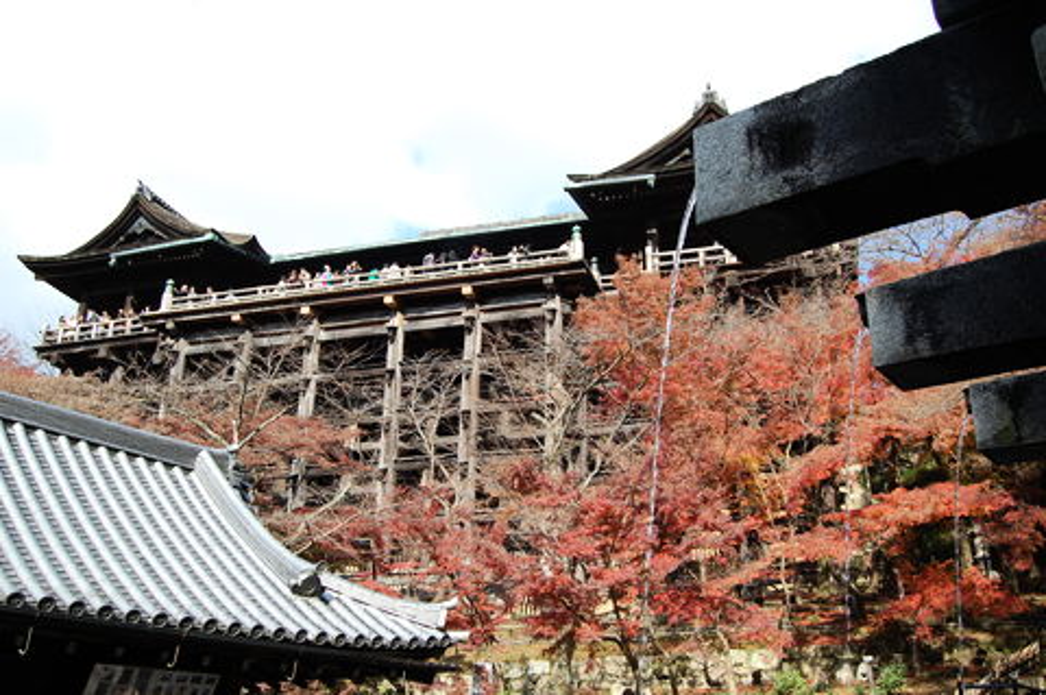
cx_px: 523
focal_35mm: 34
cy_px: 348
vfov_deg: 38.3
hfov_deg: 55.2
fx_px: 1001
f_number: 8
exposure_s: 1/250
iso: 200
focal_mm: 23
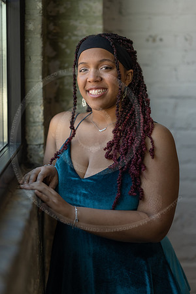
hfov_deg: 16.1
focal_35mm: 85
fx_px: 694
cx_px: 98
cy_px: 147
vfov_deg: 23.9
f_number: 1.8
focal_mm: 85
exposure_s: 1/400
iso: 320
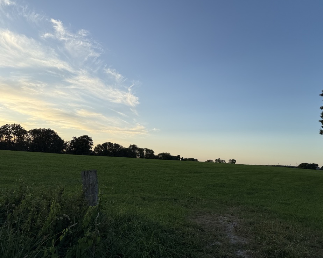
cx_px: 179
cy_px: 124
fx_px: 248
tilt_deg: +8.9
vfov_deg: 54.9
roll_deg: -2.5
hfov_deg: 65.9
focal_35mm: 26
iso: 80
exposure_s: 1/1585
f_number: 1.78
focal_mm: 6.76
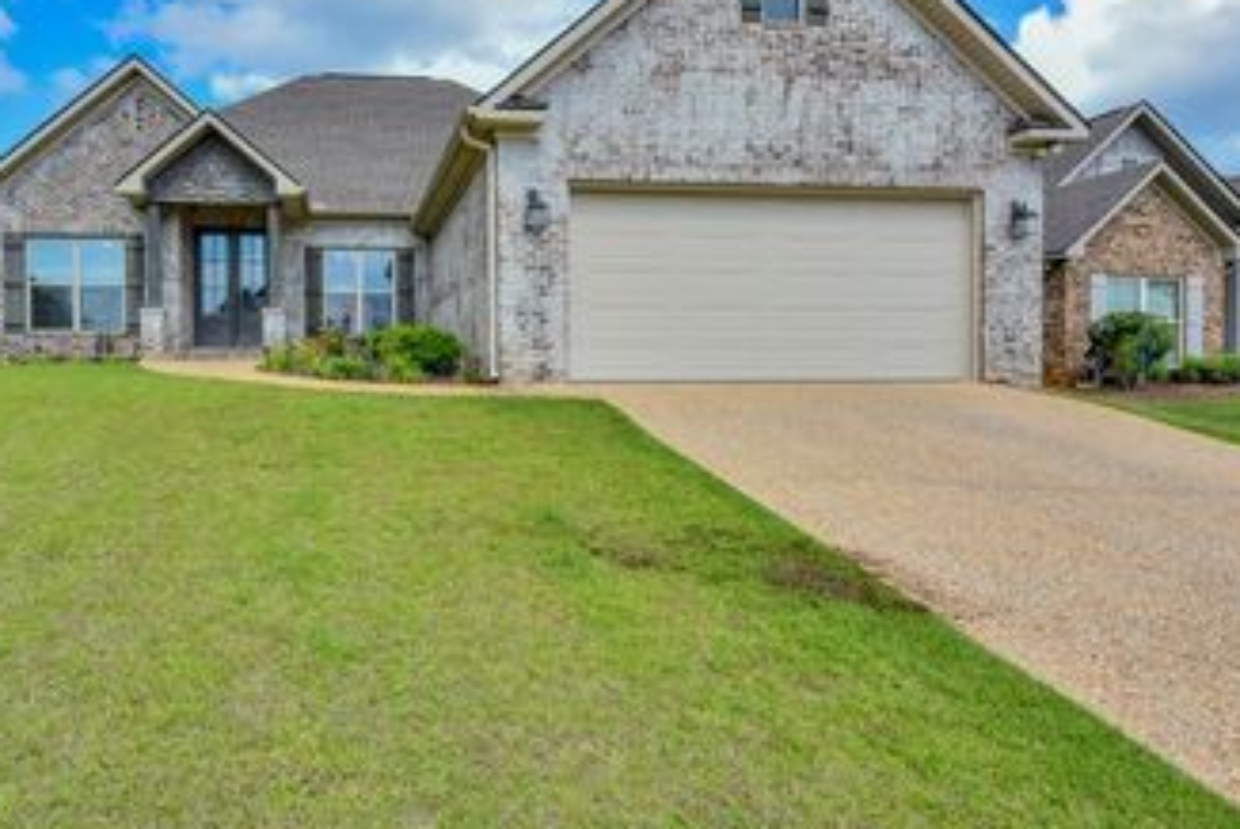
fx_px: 793
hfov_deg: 73.8
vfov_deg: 55.2
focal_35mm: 23
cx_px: 415
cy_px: 395
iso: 400
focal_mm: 15
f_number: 22
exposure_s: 1/80
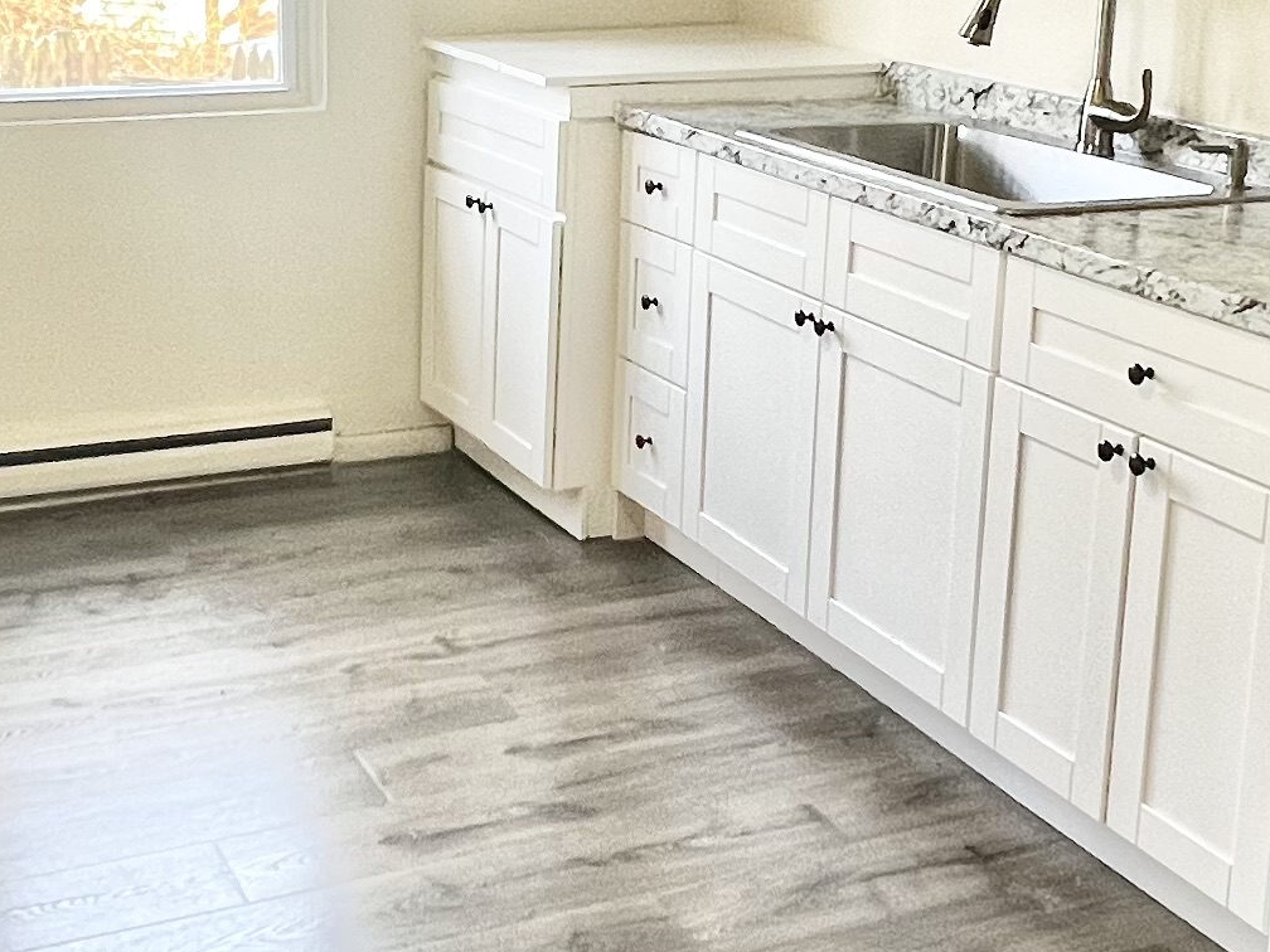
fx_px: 1908
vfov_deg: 27.6
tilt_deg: -11.9
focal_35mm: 52
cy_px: 212
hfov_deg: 36.8
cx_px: 553
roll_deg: -0.8
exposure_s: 1/120
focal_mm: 1.57
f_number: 1.8
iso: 125
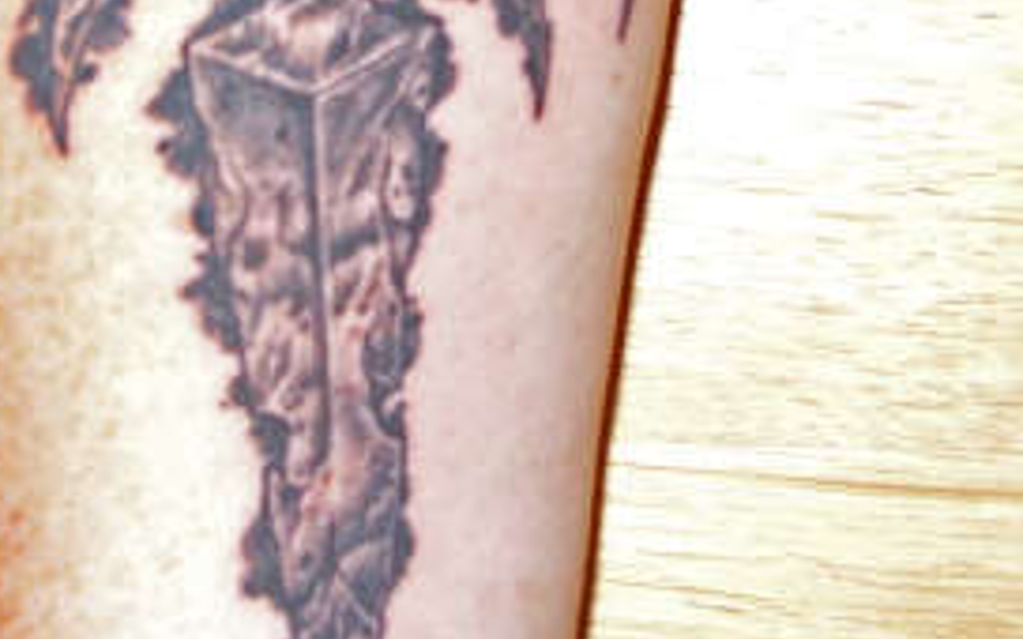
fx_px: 2481
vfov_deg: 14.6
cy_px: 109
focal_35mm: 89
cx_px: 260
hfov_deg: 23.1
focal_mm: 7.8
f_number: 2.8
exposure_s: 1/30
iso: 50
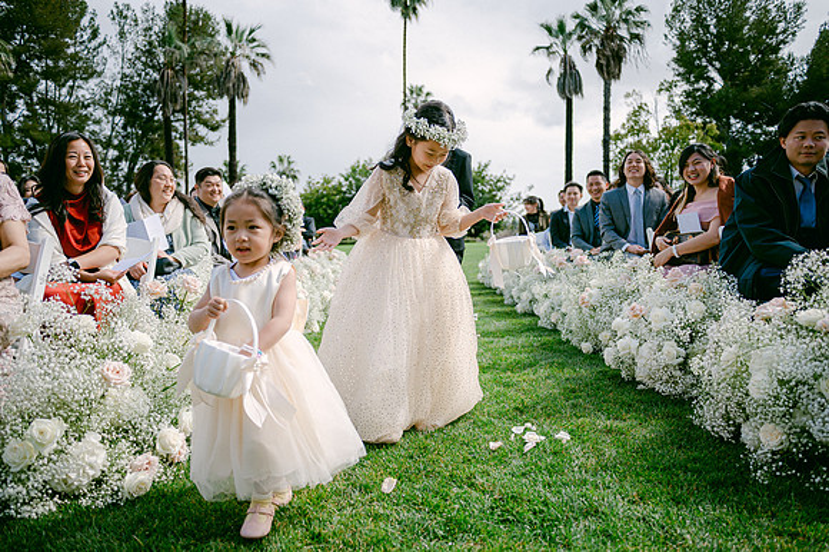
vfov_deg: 46.4
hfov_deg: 65.5
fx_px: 644
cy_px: 276
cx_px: 414
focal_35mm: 28
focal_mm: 28
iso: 100
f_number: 2.8
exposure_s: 1/2500
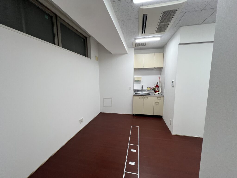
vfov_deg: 89.9
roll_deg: +0.6
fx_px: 89
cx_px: 118
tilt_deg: -6.7
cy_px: 89
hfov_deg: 106.2
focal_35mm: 13
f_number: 1.8
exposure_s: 1/100
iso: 80
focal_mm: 1.57
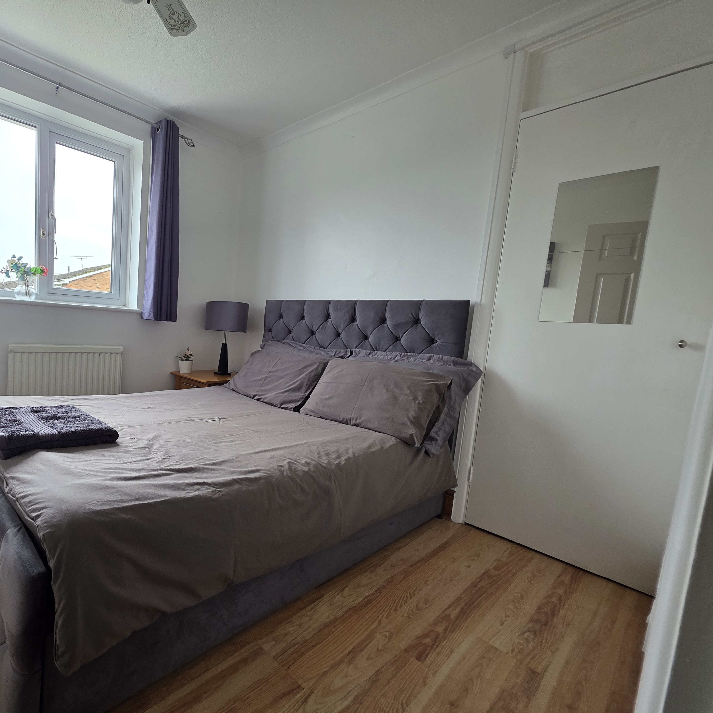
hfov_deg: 84.6
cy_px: 369
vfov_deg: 87.4
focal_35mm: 16
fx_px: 373
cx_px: 242
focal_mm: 2.2
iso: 80
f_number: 1.9
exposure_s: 1/100
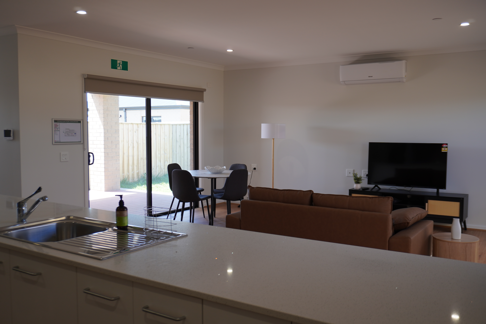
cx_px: 243
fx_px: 466
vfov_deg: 38.4
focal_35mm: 34
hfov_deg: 55.1
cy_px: 162
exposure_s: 1/60
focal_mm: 23
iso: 100
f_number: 4.5
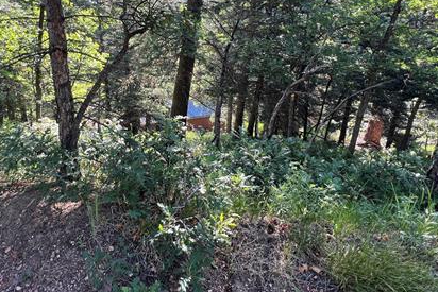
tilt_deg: -17.5
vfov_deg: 58.6
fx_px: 256
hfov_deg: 79.6
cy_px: 105
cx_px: 163
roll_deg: +2.0
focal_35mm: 21
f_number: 1.8
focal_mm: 1.57
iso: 50
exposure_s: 1/99
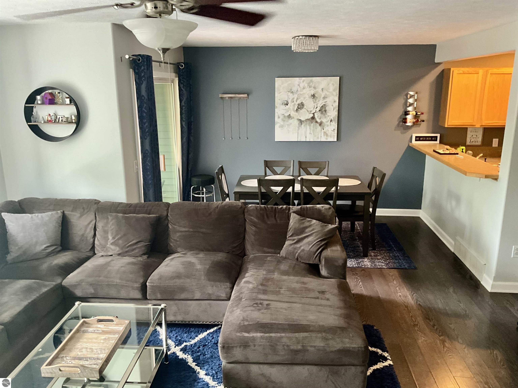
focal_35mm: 29
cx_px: 259
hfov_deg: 61.7
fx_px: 434
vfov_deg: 48.2
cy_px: 194
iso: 320
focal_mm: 3
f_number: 1.8
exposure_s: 1/60
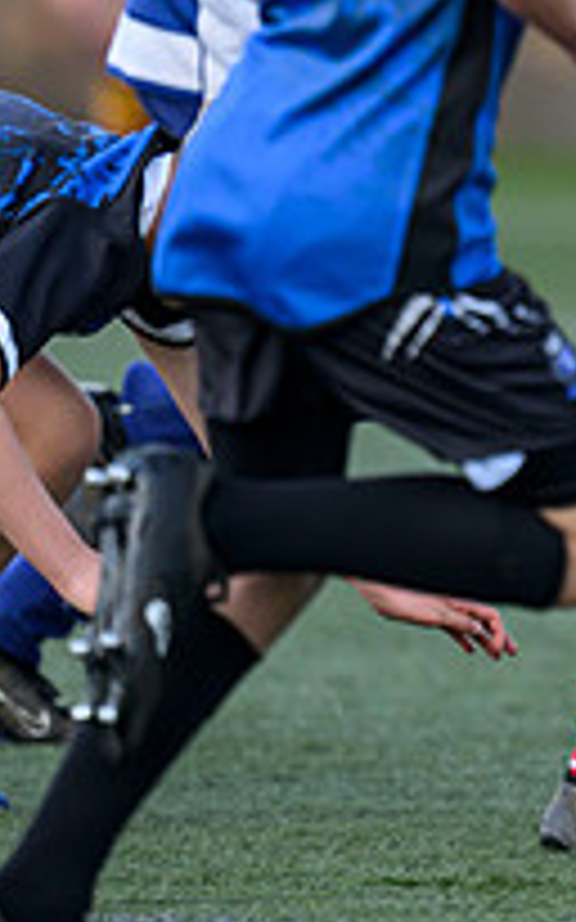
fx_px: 38305
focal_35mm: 1524
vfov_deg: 1.4
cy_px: 12
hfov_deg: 0.9
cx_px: 919
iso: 500
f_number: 2.8
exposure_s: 1/2000
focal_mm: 400
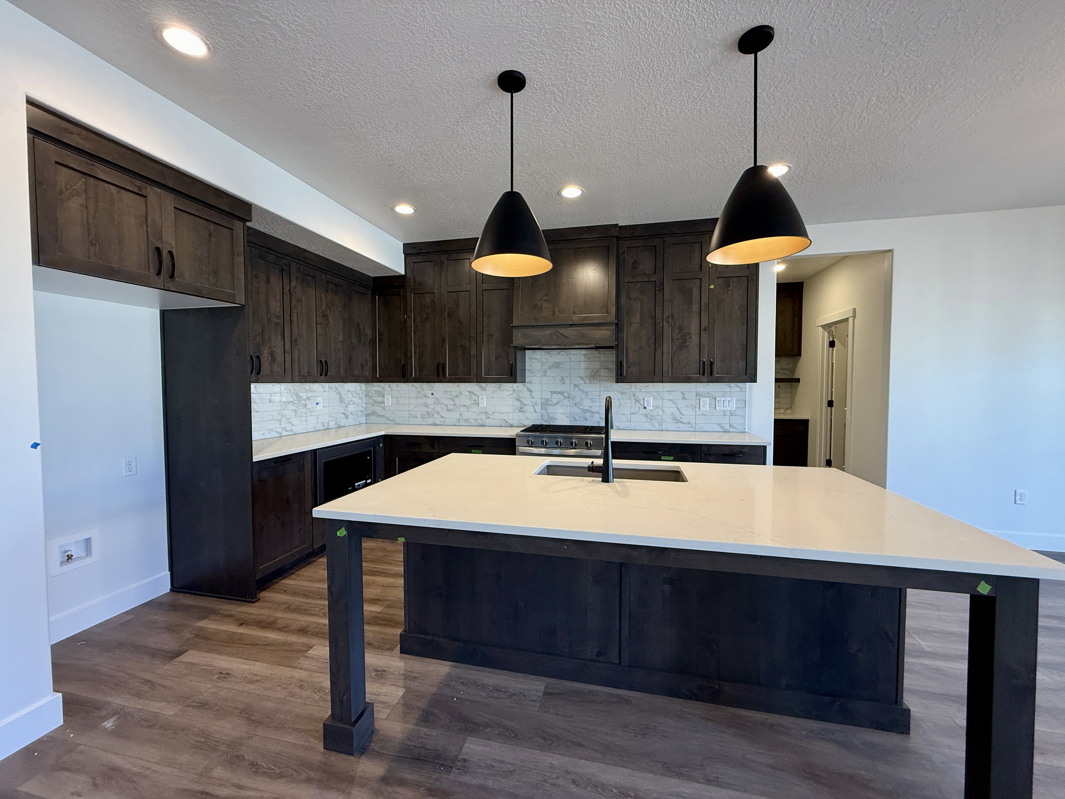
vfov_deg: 85.7
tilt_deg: -1.8
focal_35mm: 14
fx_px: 431
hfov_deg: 102.1
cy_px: 400
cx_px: 532
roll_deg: -0.2
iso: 250
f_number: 2.2
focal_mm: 2.22
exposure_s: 1/120
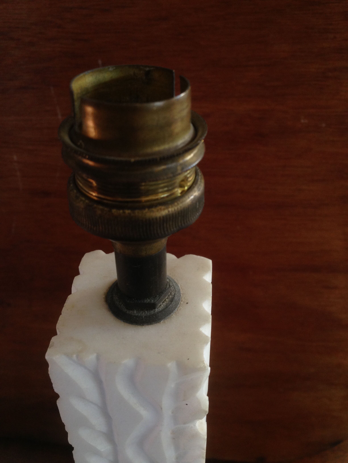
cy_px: 232
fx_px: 442
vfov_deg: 55.4
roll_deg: -0.2
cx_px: 174
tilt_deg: -34.3
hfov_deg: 42.9
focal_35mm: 33
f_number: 2.4
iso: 80
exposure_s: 1/20
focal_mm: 4.12
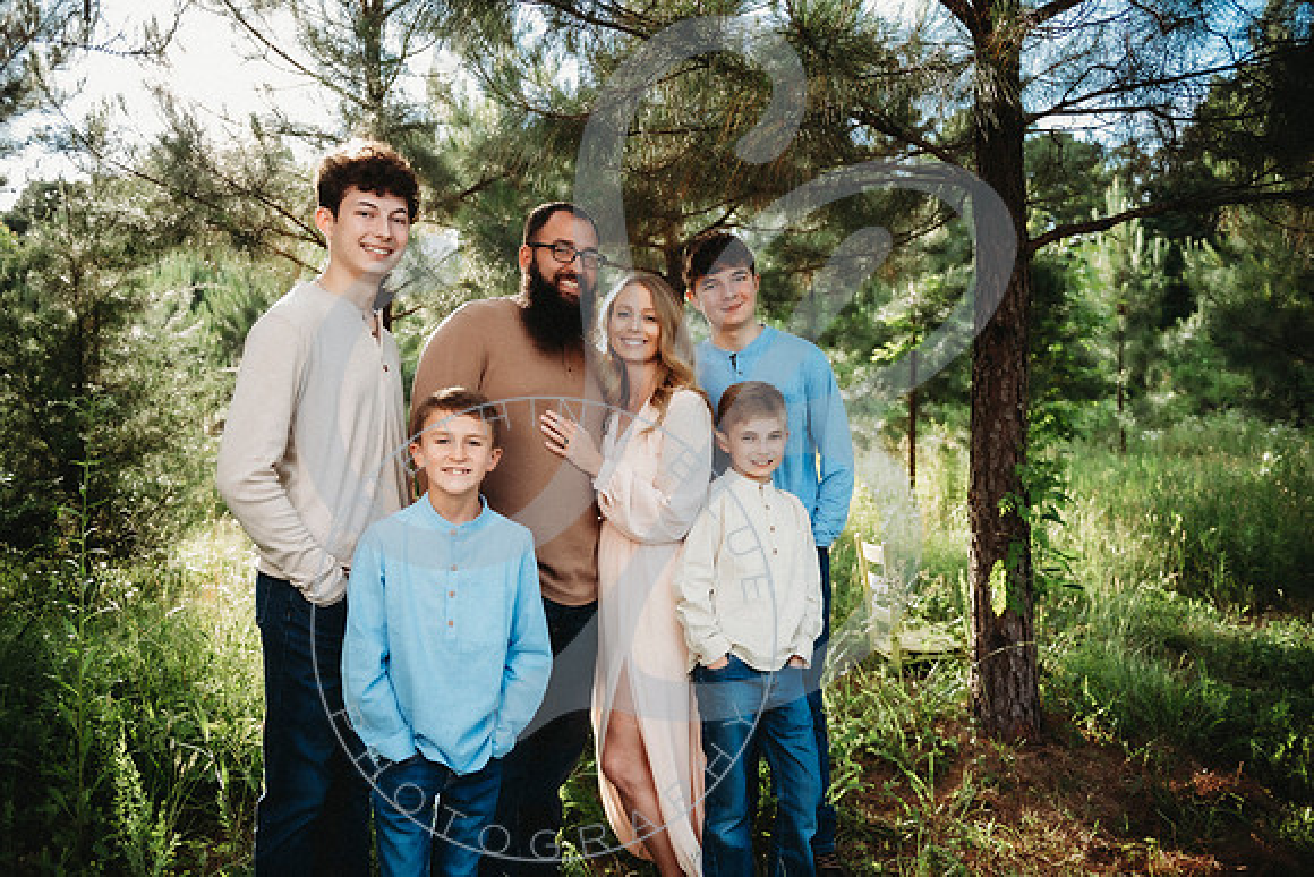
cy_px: 438
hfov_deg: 67.4
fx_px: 986
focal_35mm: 27
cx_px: 657
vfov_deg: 48.0
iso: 80
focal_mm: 27
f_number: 2.8
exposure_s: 1/200
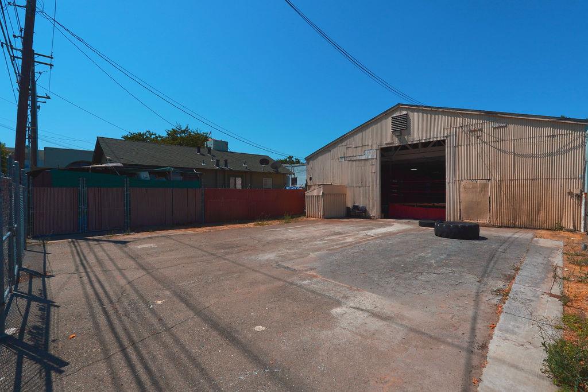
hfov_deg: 95.0
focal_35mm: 16
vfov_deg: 72.1
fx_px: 270
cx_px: 294
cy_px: 196
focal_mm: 11
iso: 100
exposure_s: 1/640
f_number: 10
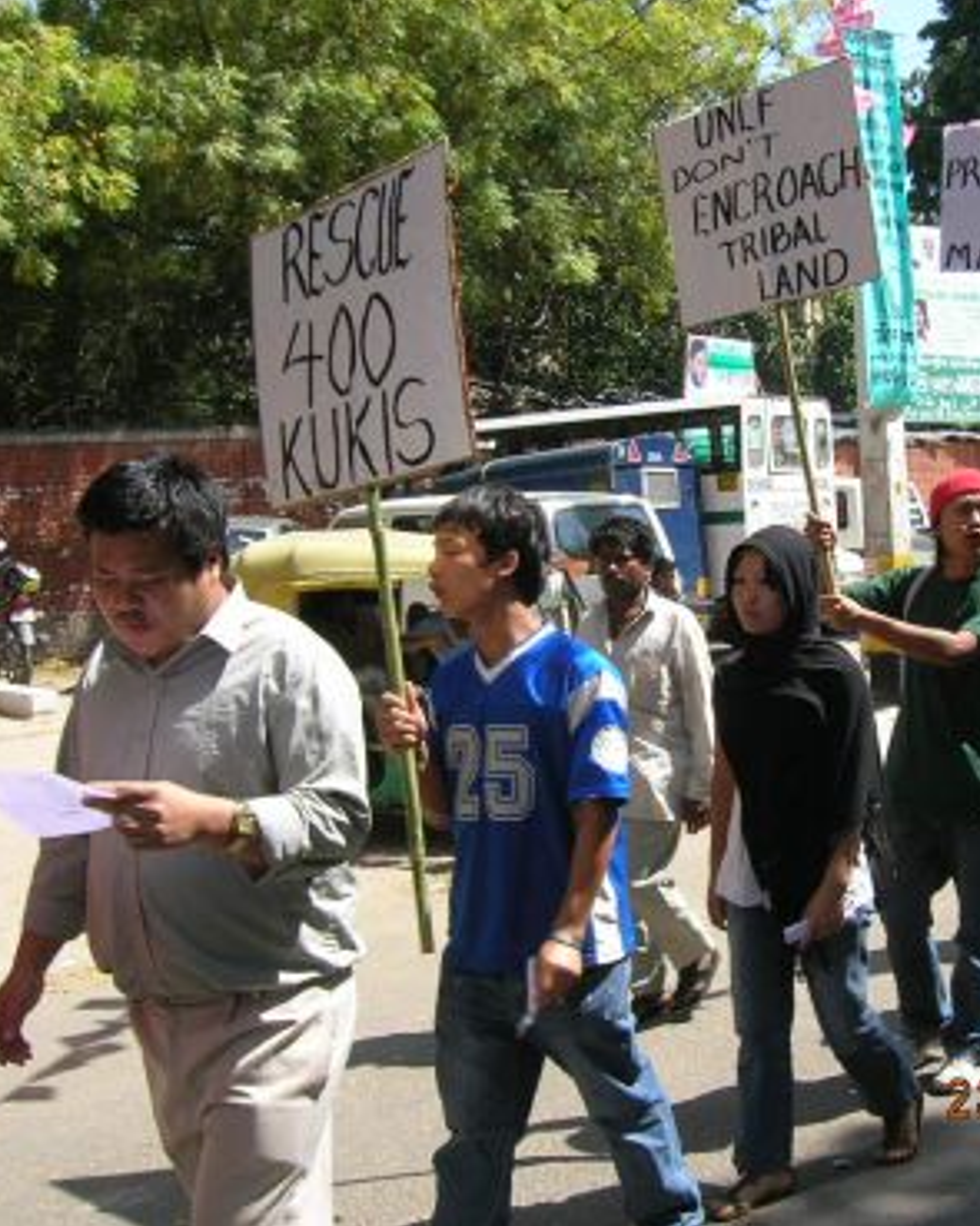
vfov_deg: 41.2
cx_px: 708
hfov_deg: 32.9
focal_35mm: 45
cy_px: 606
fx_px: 1632
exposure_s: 1/168
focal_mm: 5.7
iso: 50
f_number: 4.9
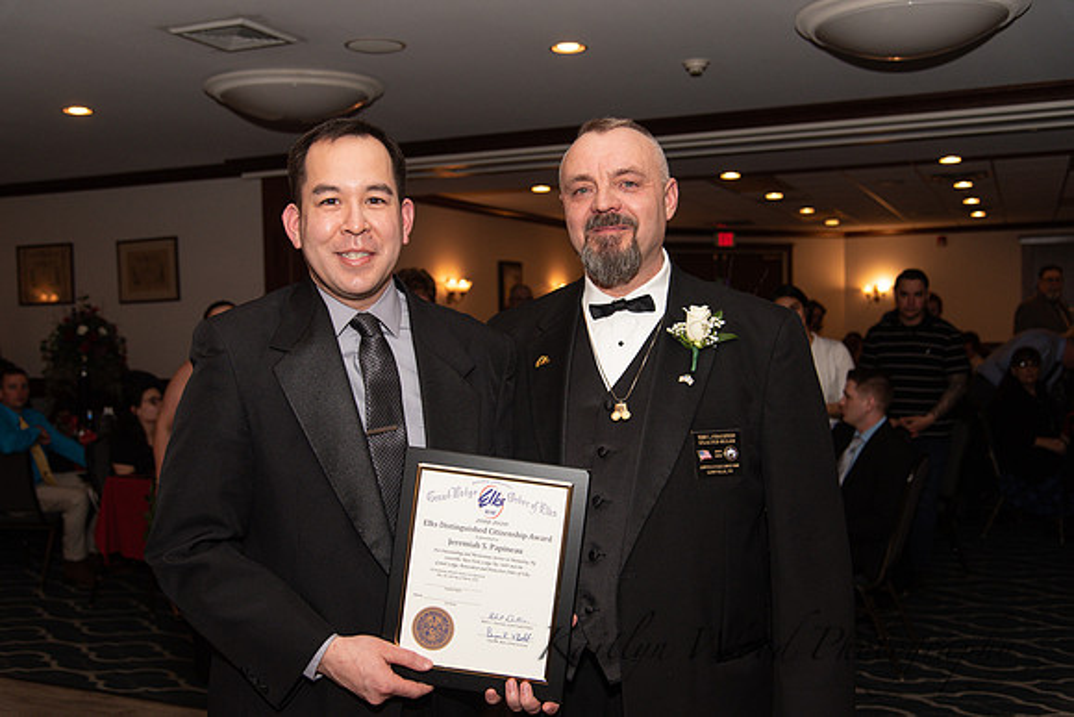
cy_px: 358
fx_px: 1134
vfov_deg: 35.1
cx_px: 537
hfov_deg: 50.7
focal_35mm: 38
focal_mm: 38
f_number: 4
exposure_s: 1/200
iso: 800
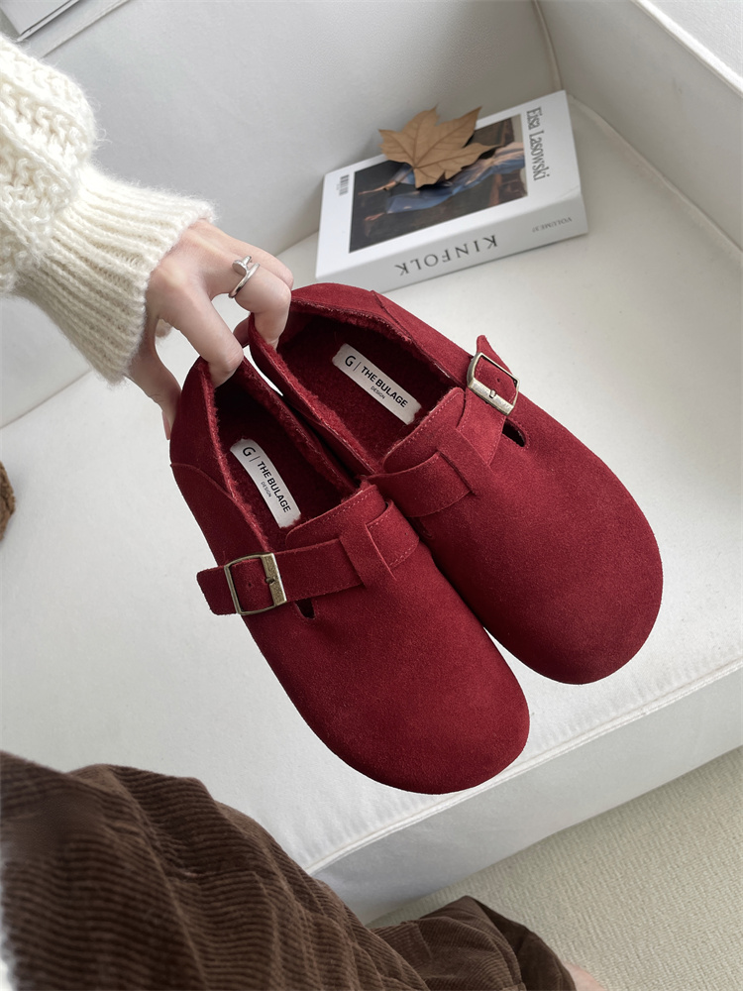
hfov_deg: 53.1
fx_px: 744
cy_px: 496
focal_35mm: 26
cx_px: 372
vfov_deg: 67.3
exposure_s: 1/121
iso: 32
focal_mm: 4.2
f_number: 1.6
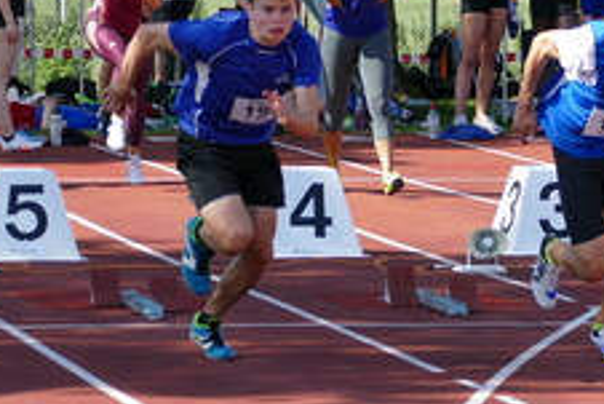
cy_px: 142
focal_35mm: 322
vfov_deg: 4.3
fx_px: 5406
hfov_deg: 6.4
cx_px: 617
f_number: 3.9
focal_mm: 49.07
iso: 125
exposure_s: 1/400
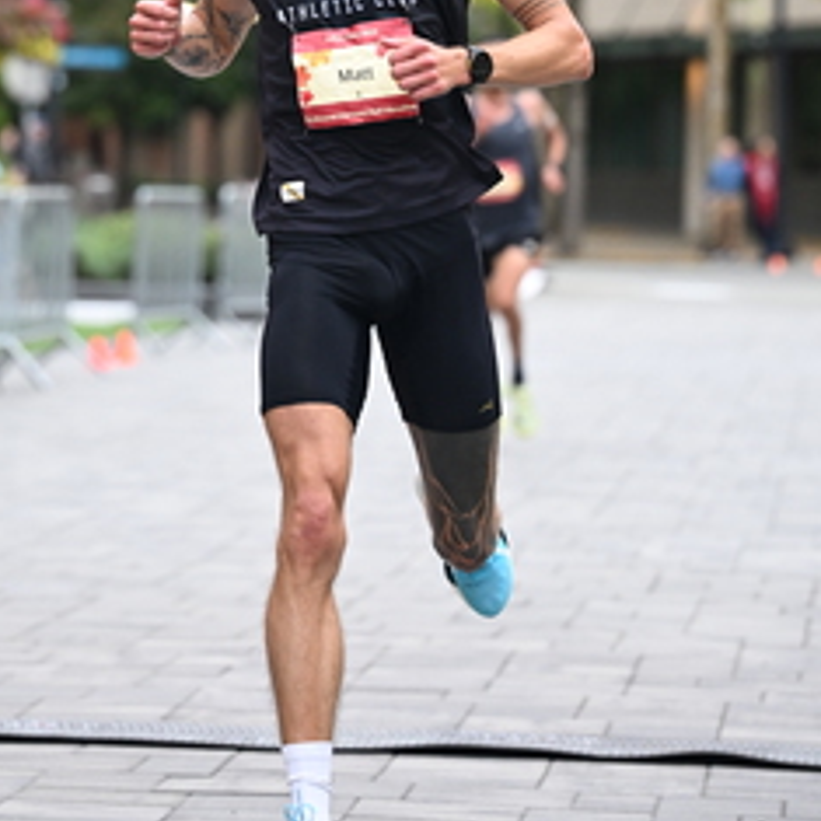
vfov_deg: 8.4
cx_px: 351
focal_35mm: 207
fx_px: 5554
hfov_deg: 8.5
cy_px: 49
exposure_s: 1/640
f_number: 2.8
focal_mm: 104
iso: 1250
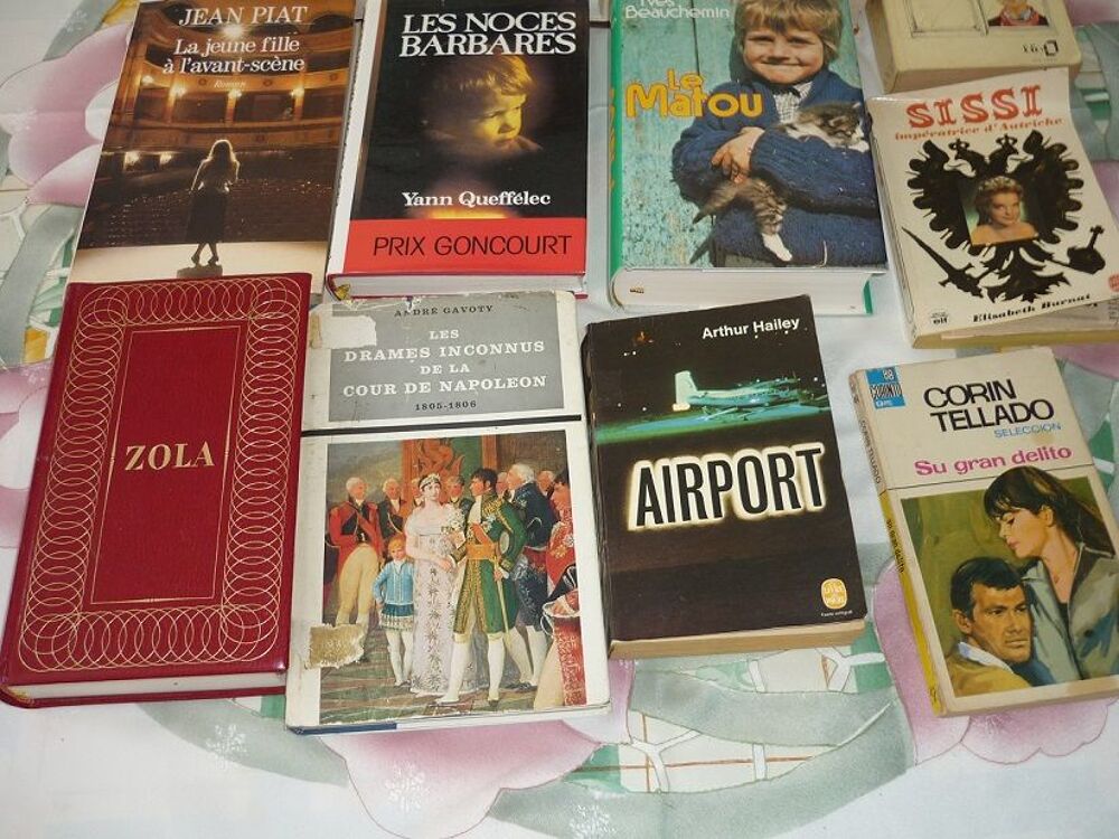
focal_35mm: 33
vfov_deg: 42.9
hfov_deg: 55.4
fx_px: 1067
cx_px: 560
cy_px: 420
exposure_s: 1/30
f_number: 2.8
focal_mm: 5.5
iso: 100
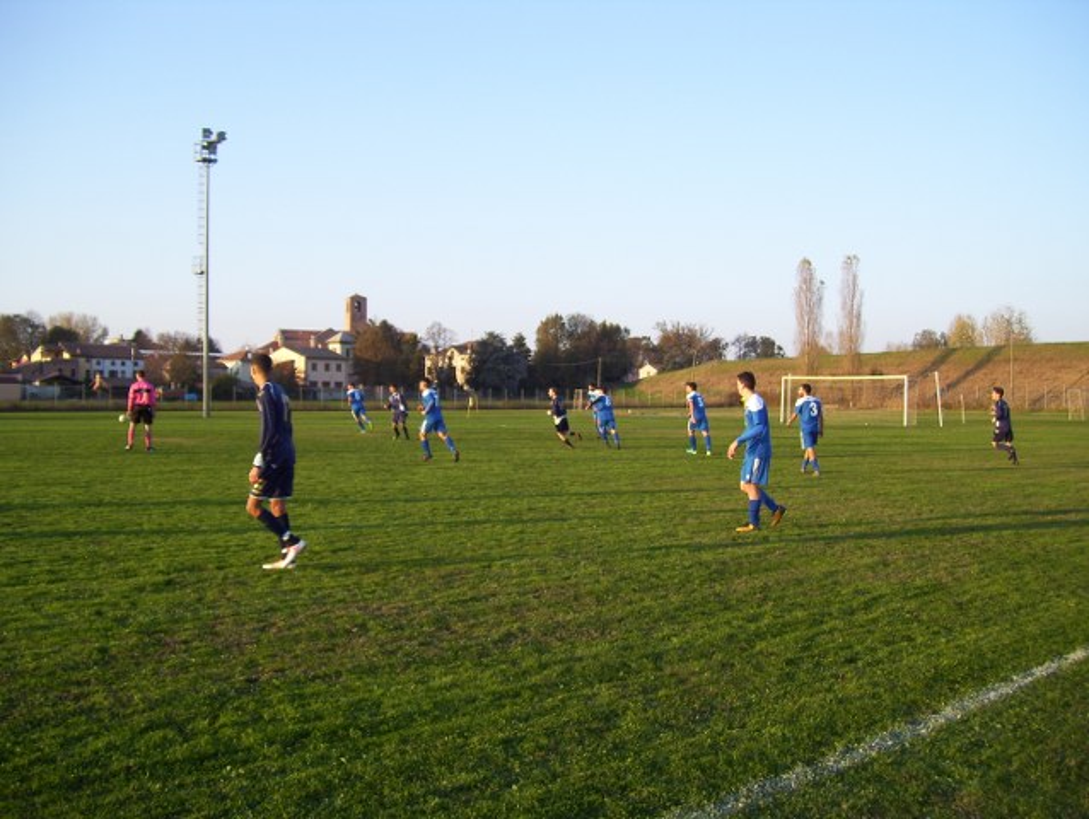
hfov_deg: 51.3
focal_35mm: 36
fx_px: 1134
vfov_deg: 39.7
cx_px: 544
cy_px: 410
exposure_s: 1/500
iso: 80
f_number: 2.7
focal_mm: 6
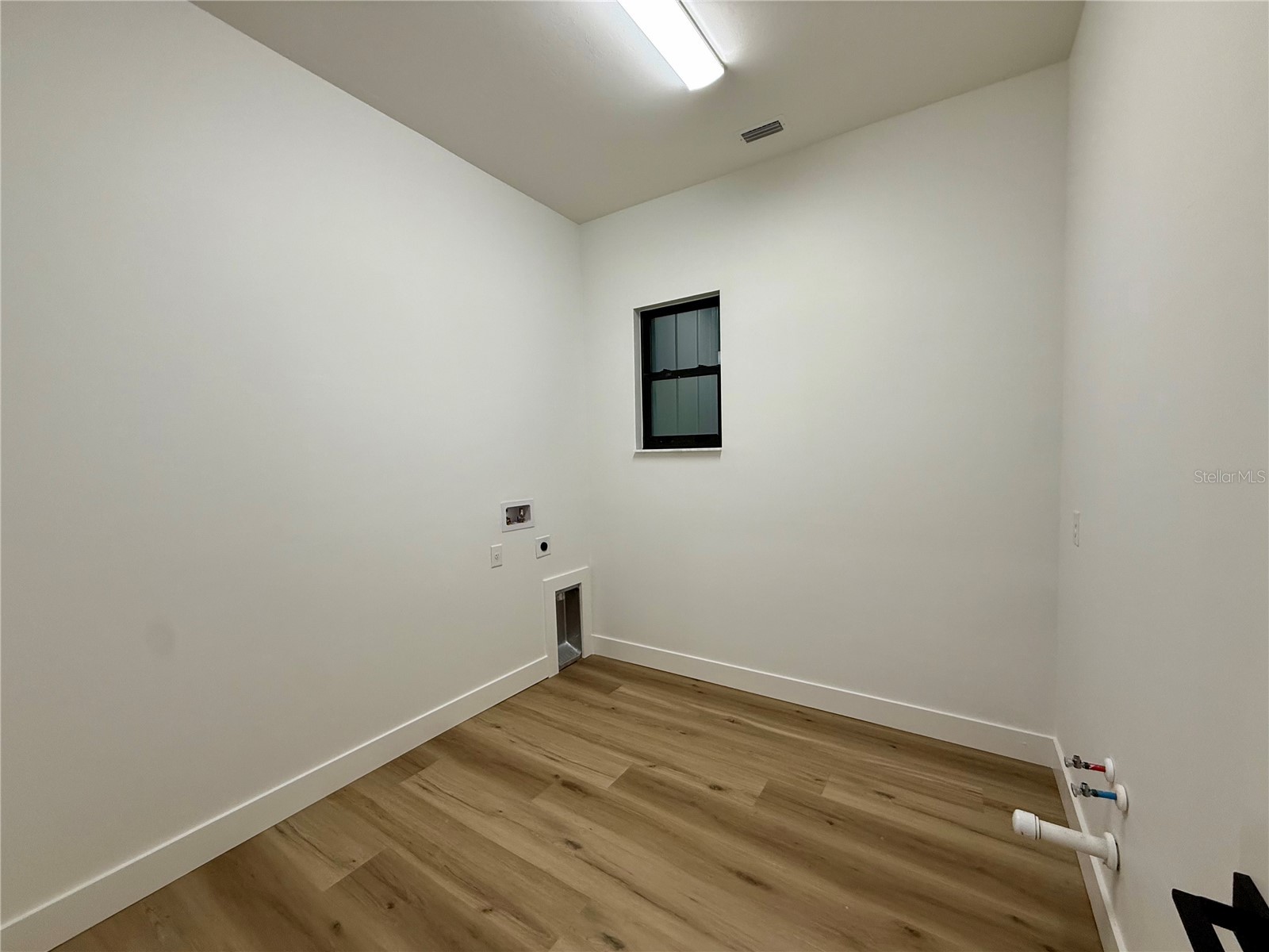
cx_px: 634
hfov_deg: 102.1
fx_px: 513
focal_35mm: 14
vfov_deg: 85.7
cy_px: 476
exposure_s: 1/120
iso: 160
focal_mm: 2.22
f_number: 2.2
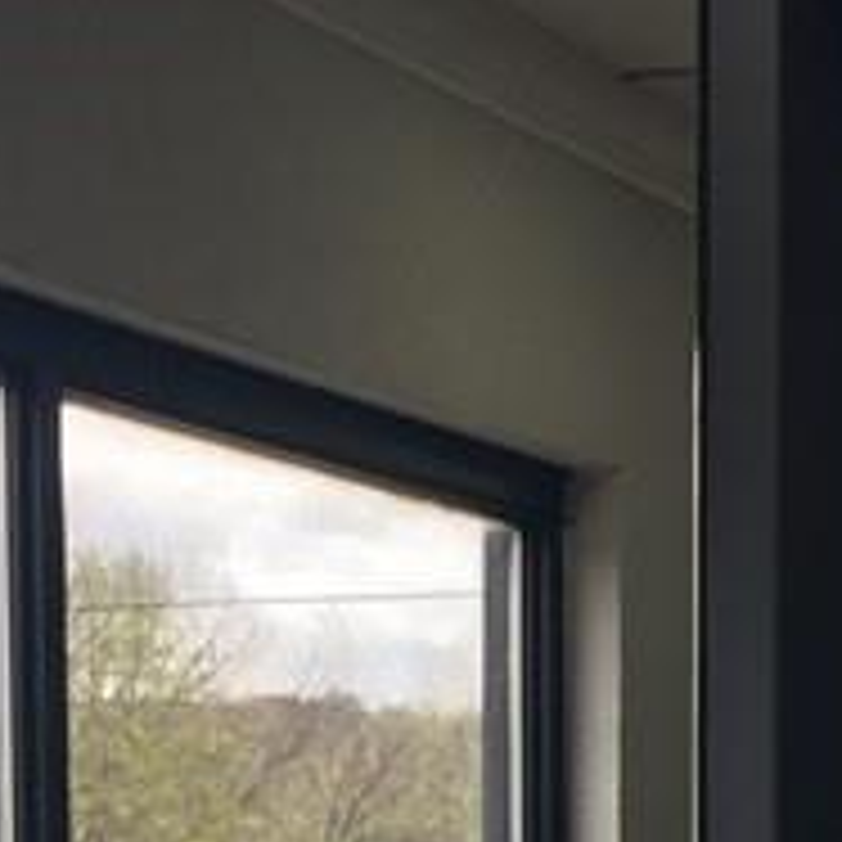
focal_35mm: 140
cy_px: 1432
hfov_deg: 12.4
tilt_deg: -3.9
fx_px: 3853
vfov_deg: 11.7
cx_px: 684
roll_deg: -1.3
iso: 25
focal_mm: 4.15
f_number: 2.2
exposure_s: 1/120
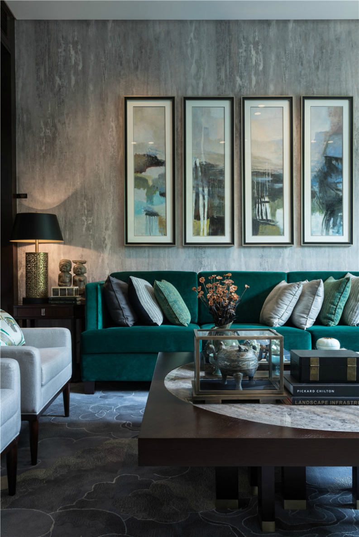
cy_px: 268
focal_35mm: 30
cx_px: 180
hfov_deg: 43.6
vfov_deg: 61.9
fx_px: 448
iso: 100
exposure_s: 2
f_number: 11
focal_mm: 30
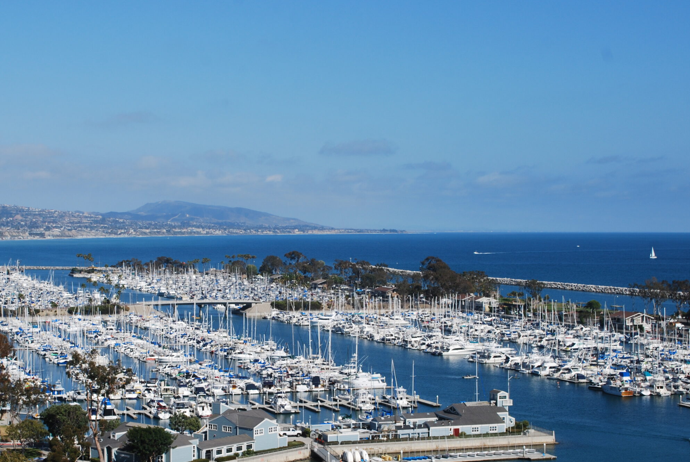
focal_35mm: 68
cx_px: 278
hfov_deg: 29.7
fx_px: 1298
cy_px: 255
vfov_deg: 20.2
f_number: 9
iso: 100
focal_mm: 35
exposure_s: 1/320
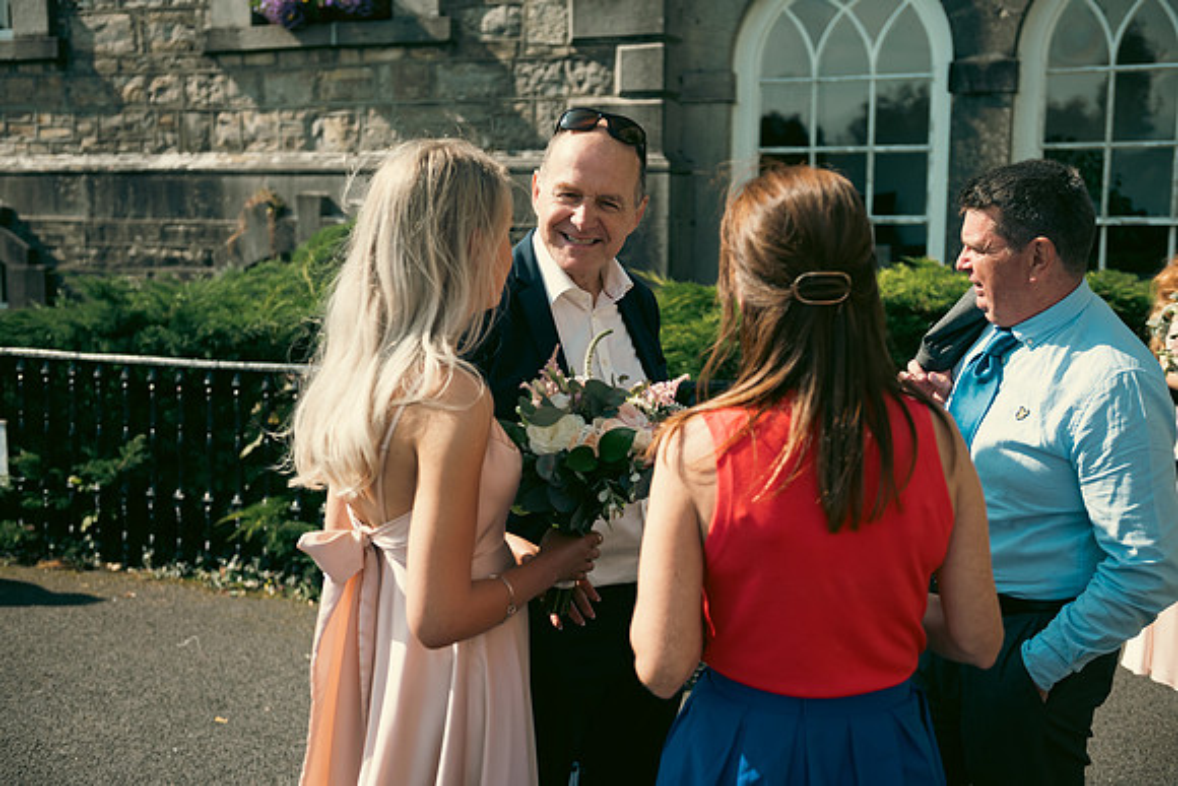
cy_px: 393
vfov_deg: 28.1
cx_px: 589
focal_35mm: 48
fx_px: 1571
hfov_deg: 41.1
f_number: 3.5
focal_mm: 48
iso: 125
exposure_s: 1/1250
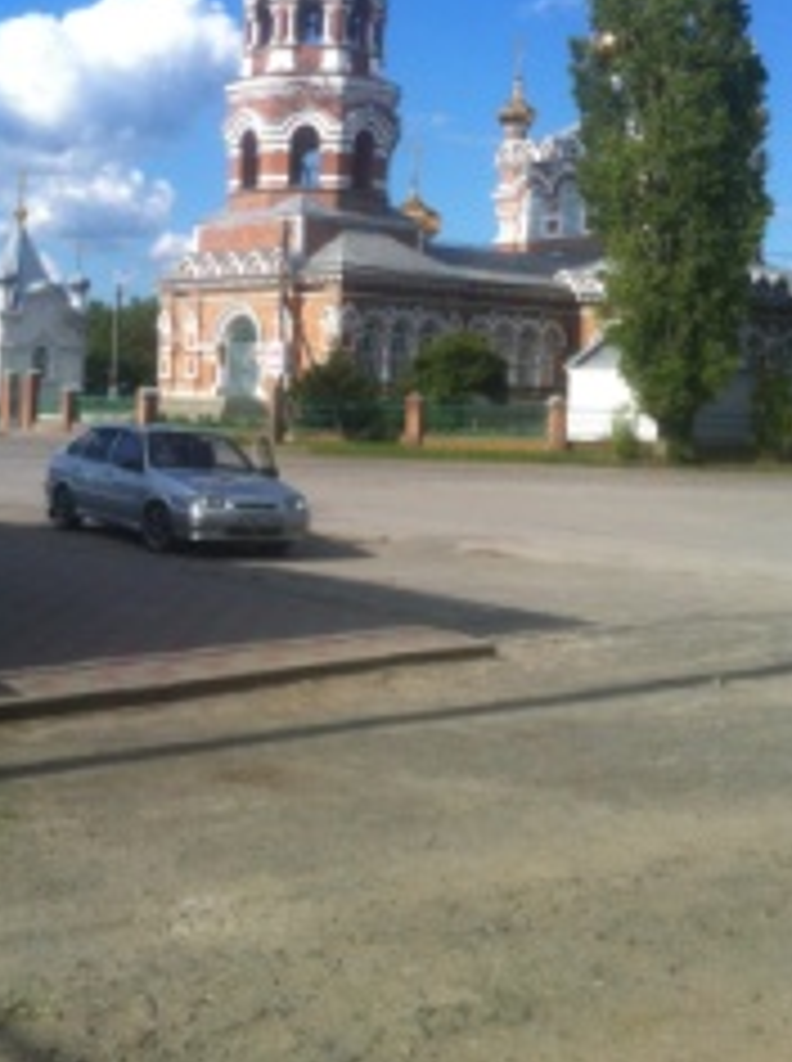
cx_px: 335
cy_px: 302
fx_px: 1592
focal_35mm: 52
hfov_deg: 27.9
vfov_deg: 36.3
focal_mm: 3.85
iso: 80
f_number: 2.8
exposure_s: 1/1588
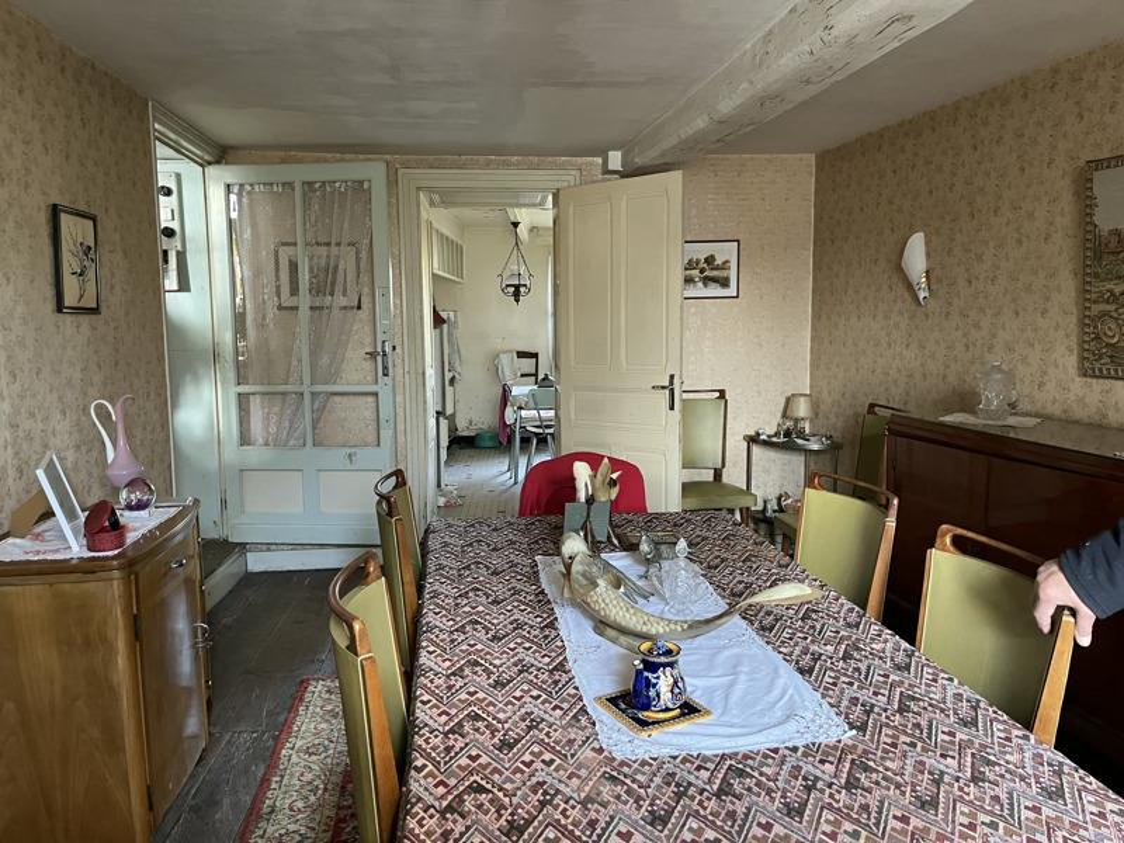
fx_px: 844
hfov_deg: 67.3
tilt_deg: -6.9
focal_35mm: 26
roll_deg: +0.8
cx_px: 562
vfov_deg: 53.1
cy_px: 422
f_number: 1.6
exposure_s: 1/60
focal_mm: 5.1
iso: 400
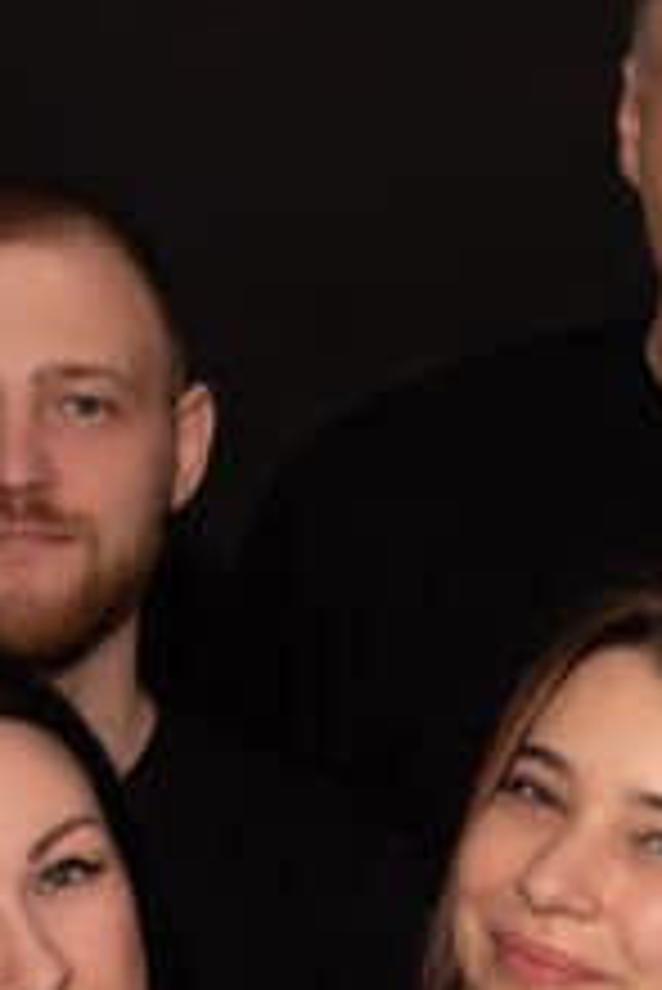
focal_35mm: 233
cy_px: 1138
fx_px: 6416
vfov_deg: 8.7
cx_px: 603
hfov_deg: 5.9
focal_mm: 50
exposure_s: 1/125
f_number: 7.1
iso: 64
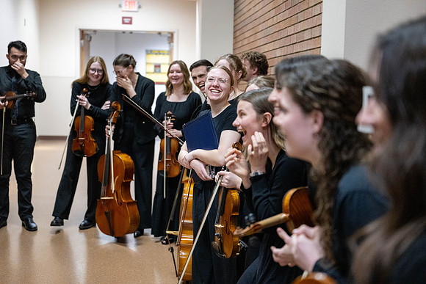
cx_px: 213
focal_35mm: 55
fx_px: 651
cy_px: 142
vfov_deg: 24.6
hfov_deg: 36.2
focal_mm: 55
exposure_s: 1/250
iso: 6400
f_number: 2.8
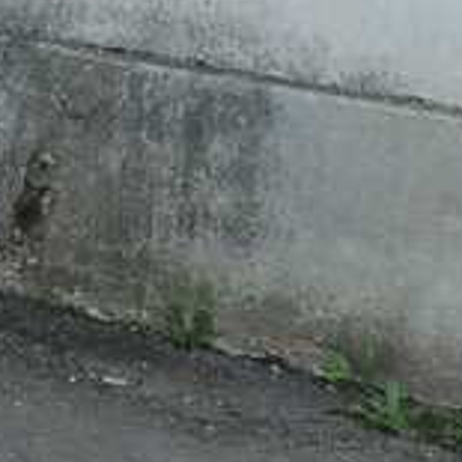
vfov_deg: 9.7
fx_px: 2733
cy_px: 306
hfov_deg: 7.4
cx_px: -1297
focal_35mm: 181
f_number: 6.3
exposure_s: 1/160
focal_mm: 18
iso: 200
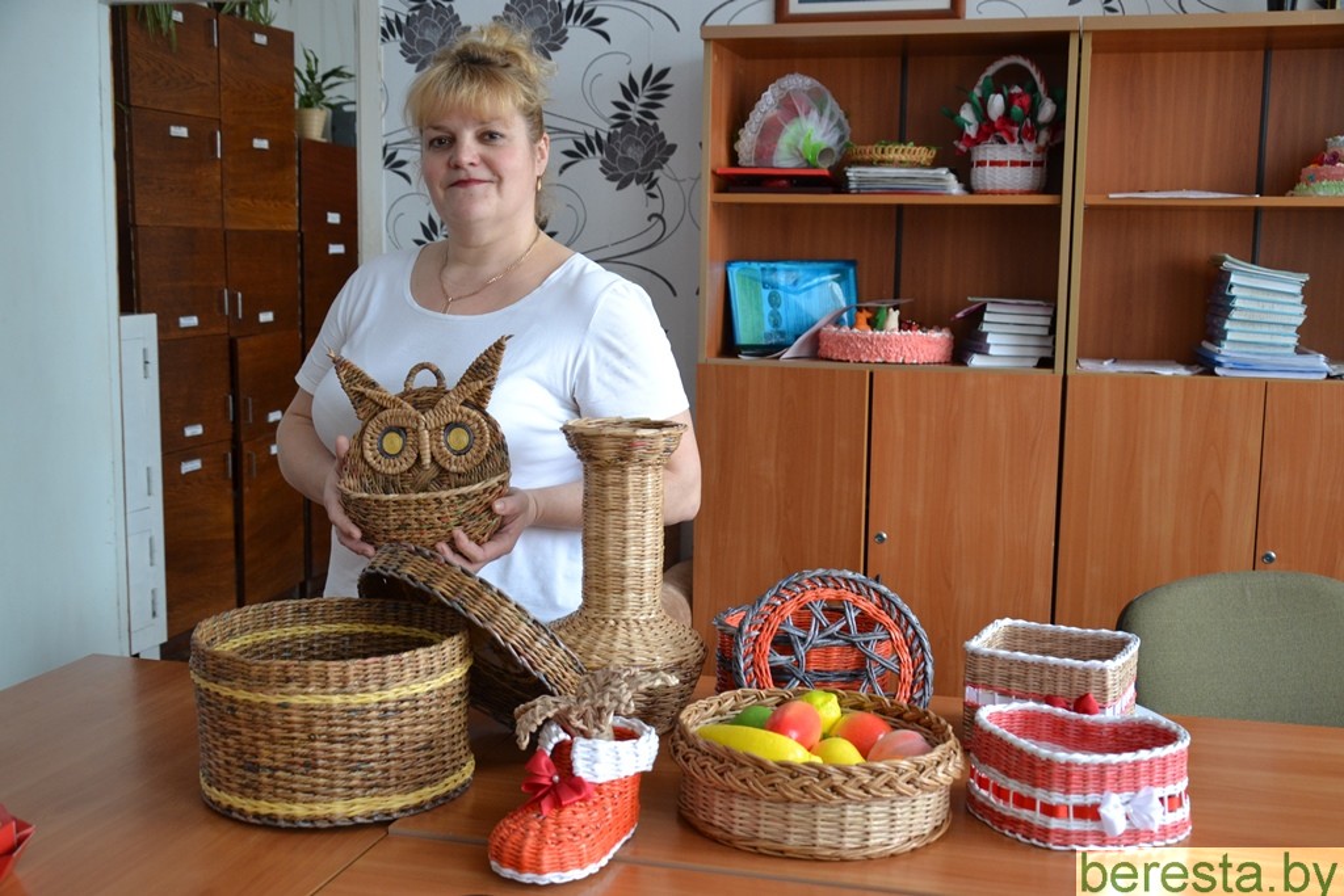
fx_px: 1456
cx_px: 672
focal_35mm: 39
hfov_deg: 49.5
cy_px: 448
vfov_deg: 34.2
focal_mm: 26
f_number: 4
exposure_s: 1/60
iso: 800
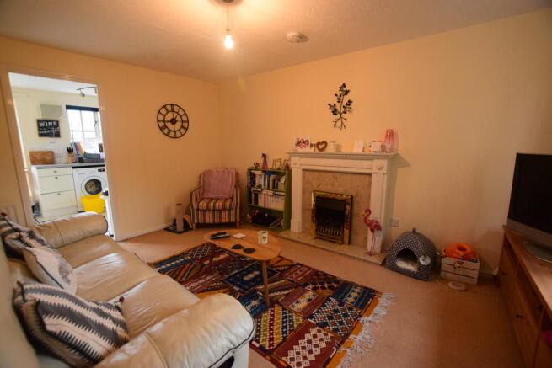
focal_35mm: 15
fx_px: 230
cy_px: 184
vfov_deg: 77.4
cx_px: 276
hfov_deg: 100.4
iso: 1100
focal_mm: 10
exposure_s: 1/60
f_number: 5
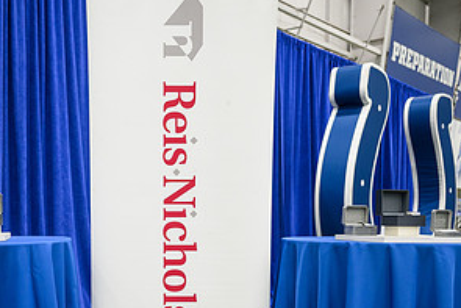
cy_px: 256
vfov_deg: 26.9
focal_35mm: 49
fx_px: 628
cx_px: 173
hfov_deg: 40.1
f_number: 2.8
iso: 1250
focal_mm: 24
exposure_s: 1/200
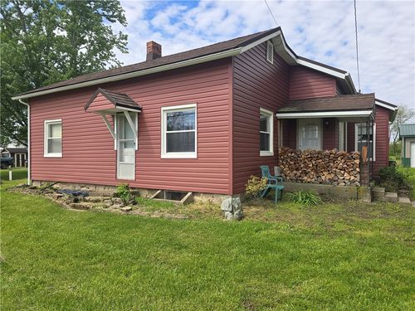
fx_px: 276
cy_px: 156
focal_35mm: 23
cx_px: 208
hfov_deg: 73.9
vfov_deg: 58.9
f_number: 1.7
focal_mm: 6.3
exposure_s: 1/539
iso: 12
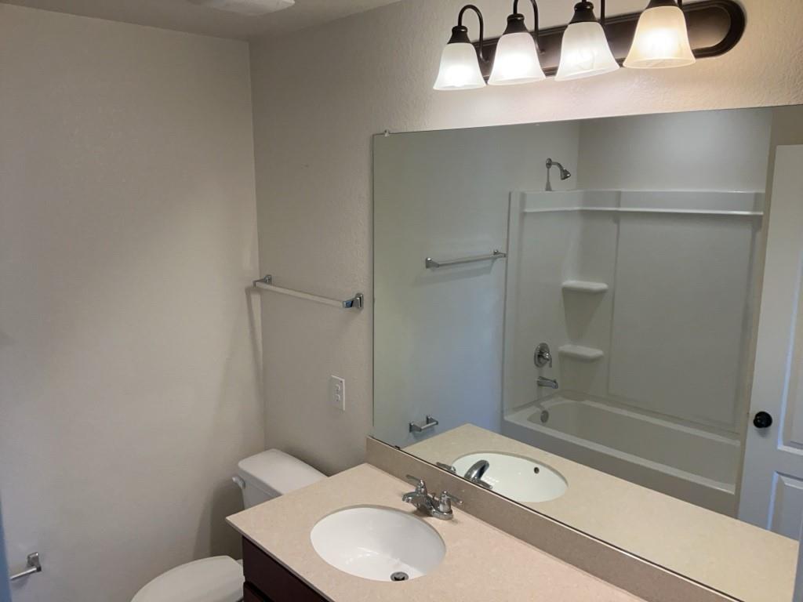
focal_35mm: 27
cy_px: 301
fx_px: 626
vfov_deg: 51.4
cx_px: 402
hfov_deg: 65.3
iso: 64
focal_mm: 3
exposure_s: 1/120
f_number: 1.8
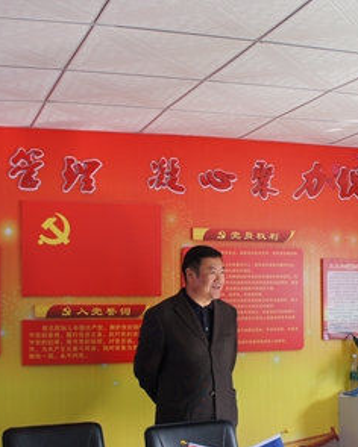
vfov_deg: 31.4
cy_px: 255
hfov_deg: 25.2
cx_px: 244
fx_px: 795
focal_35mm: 60
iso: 320
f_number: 4
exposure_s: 1/60
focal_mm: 18
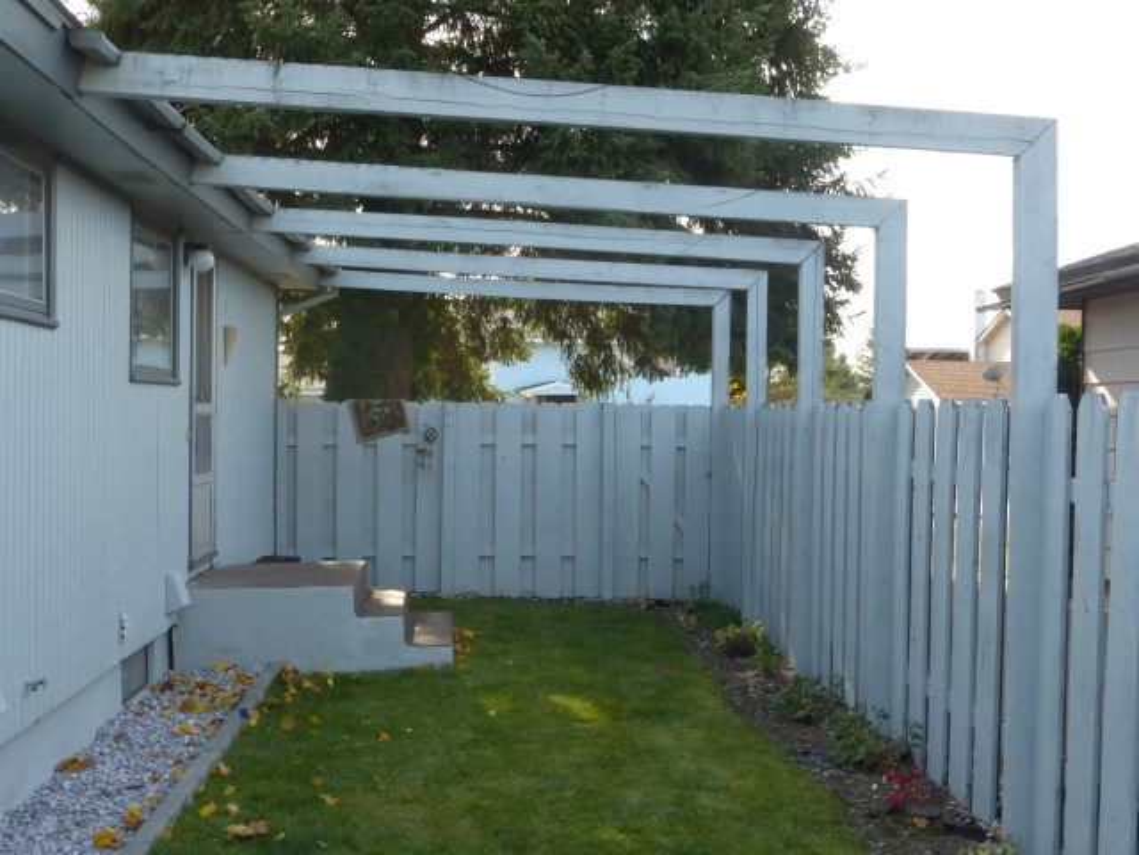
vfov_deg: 33.6
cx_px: 570
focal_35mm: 43
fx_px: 1415
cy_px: 428
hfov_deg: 43.9
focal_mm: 7.4
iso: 100
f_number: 3.9
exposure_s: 1/125
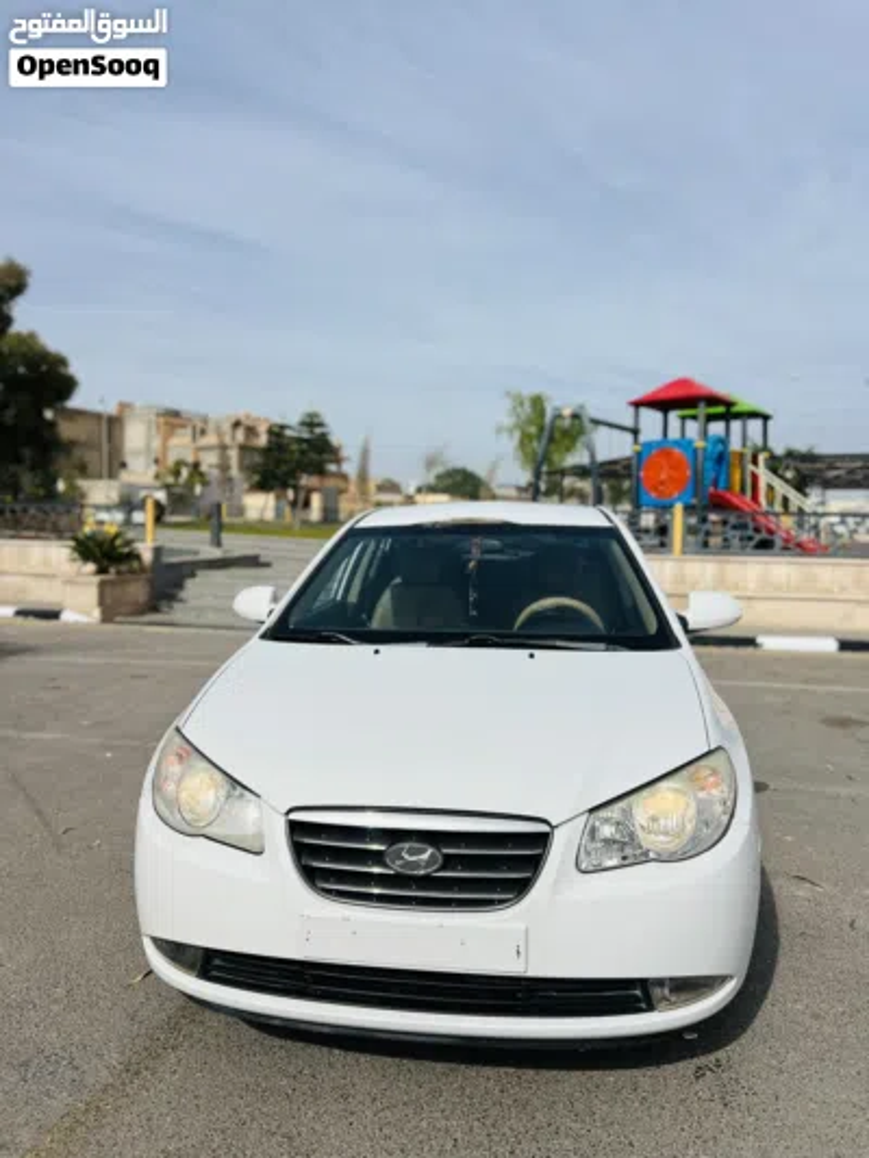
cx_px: 434
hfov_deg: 53.1
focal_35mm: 26
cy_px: 579
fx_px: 870
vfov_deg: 67.3
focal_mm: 5.7
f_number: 1.5
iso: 50
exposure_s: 1/11364
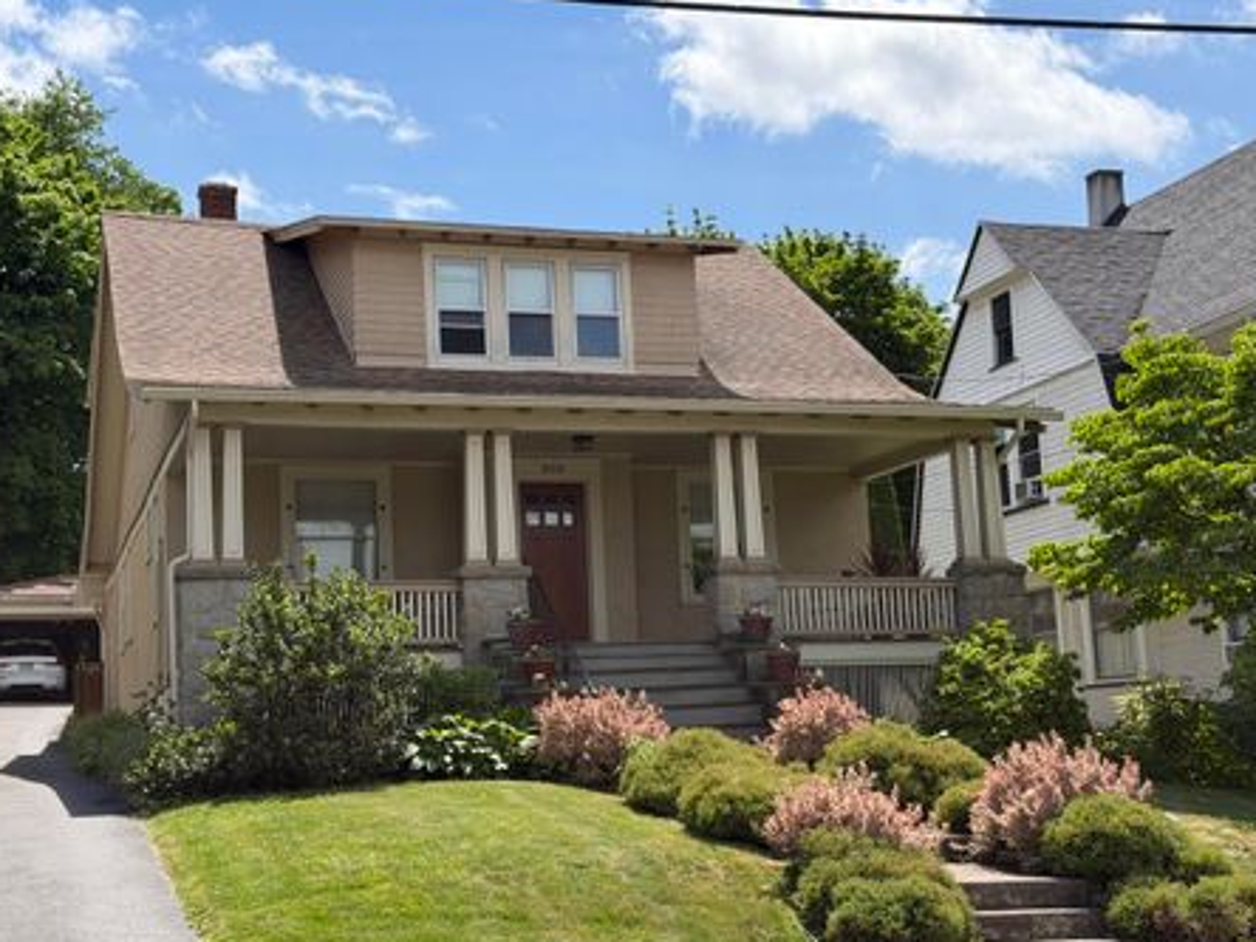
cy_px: 508
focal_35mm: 54
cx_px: 583
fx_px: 1959
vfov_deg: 27.0
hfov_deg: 35.5
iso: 100
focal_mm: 6.76
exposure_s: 1/5208
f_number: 1.78
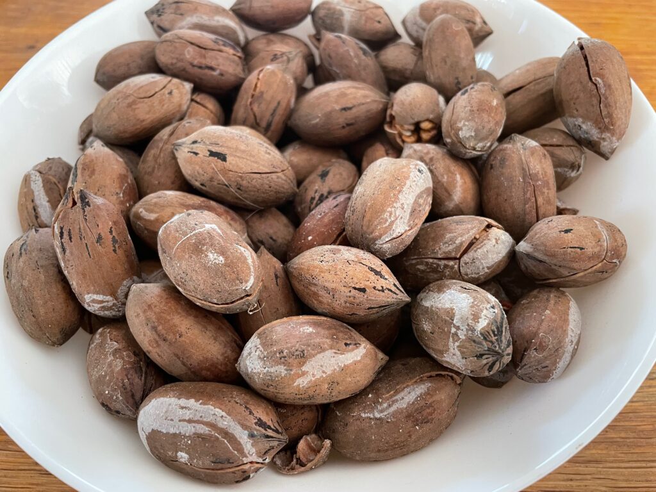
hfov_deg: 67.3
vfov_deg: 53.1
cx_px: 328
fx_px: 493
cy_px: 246
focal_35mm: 26
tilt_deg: -56.1
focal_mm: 4.2
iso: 320
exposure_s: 1/50
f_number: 1.6
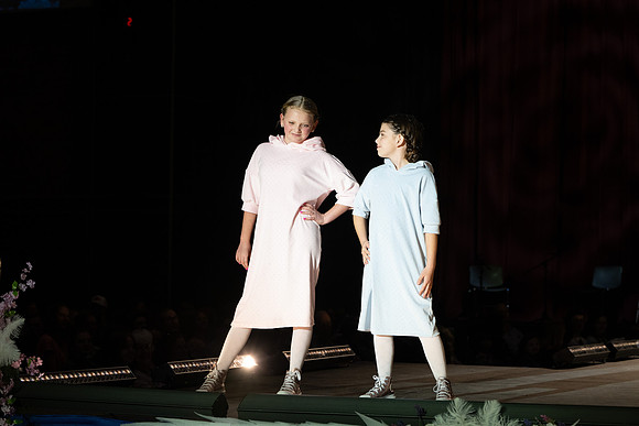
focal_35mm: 100
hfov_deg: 20.4
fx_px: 1775
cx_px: 320
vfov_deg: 13.7
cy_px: 213
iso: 1000
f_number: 5.6
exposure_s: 1/250
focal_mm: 100
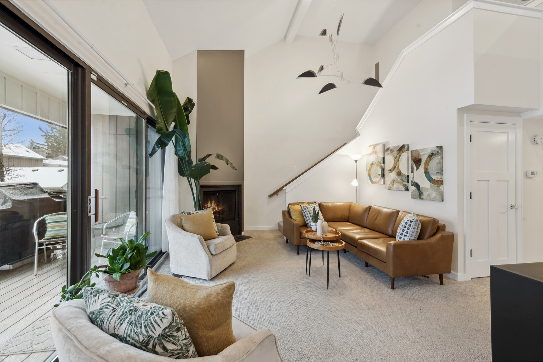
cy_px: 181
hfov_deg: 100.4
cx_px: 272
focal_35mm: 15
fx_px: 226
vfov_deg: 77.3
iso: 200
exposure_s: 1/4
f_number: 9.5
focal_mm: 15
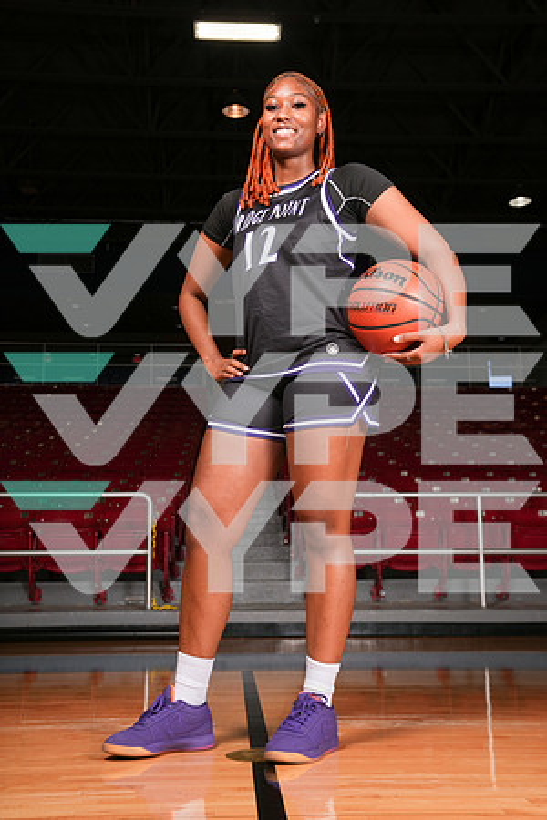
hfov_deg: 32.6
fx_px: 934
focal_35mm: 41
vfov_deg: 47.4
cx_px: 274
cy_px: 410
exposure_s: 1/200
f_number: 6.3
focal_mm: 41
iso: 250
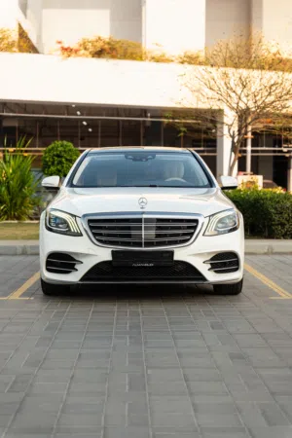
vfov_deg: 30.5
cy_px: 219
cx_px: 146
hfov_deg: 20.6
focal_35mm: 66
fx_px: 804
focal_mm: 66.1
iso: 800
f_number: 2.8
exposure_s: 1/200
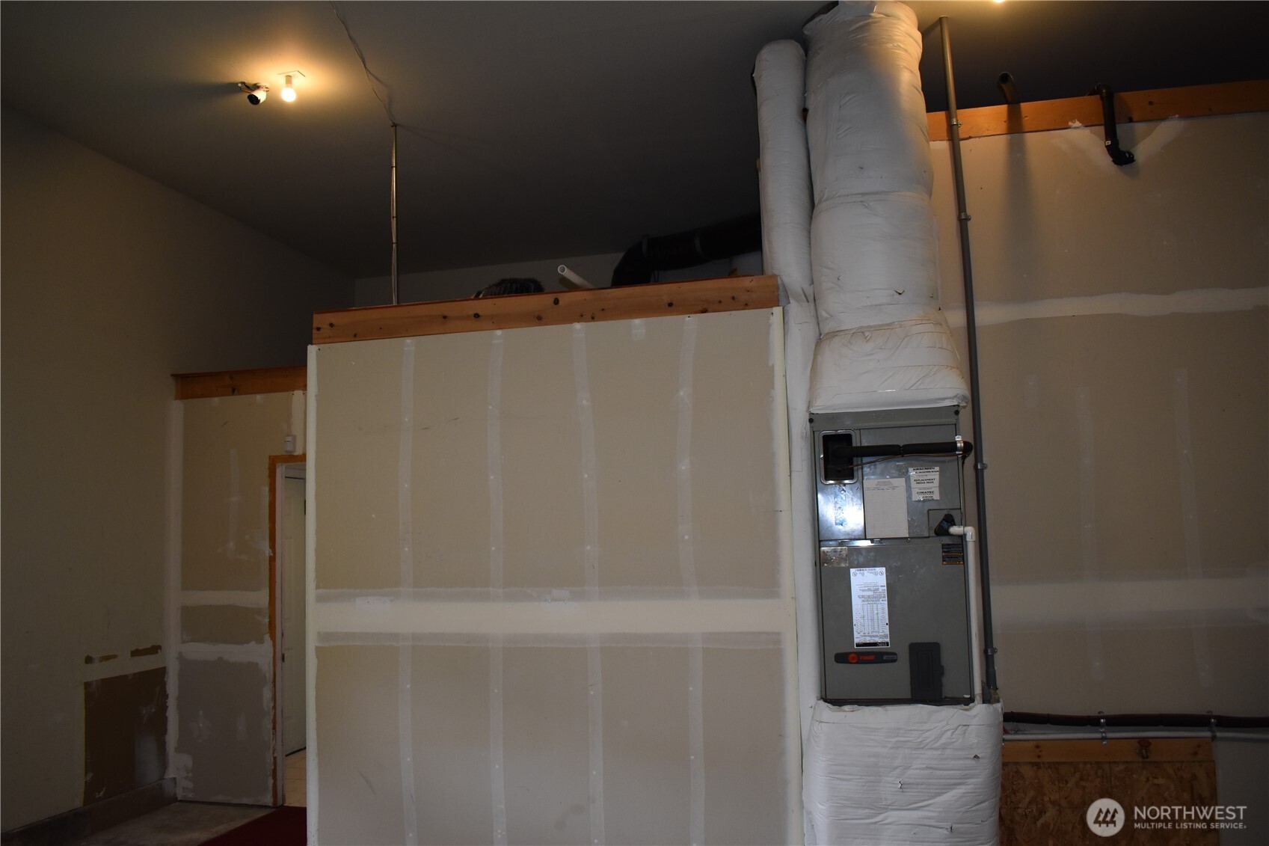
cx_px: 634
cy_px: 423
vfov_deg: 47.9
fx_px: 952
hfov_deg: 67.4
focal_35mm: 27
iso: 800
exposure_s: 1/200
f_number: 3.5
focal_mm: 18
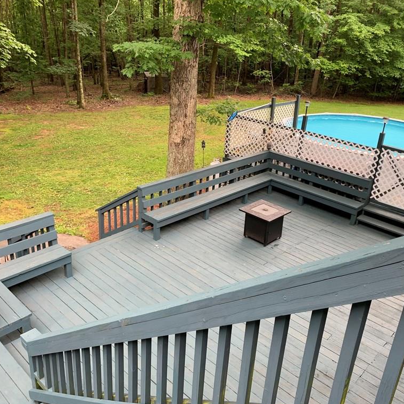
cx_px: 230
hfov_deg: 52.4
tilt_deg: -22.5
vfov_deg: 52.5
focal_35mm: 31
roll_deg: -4.2
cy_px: 202
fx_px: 409
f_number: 1.8
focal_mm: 4.25
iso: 32
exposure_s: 1/122
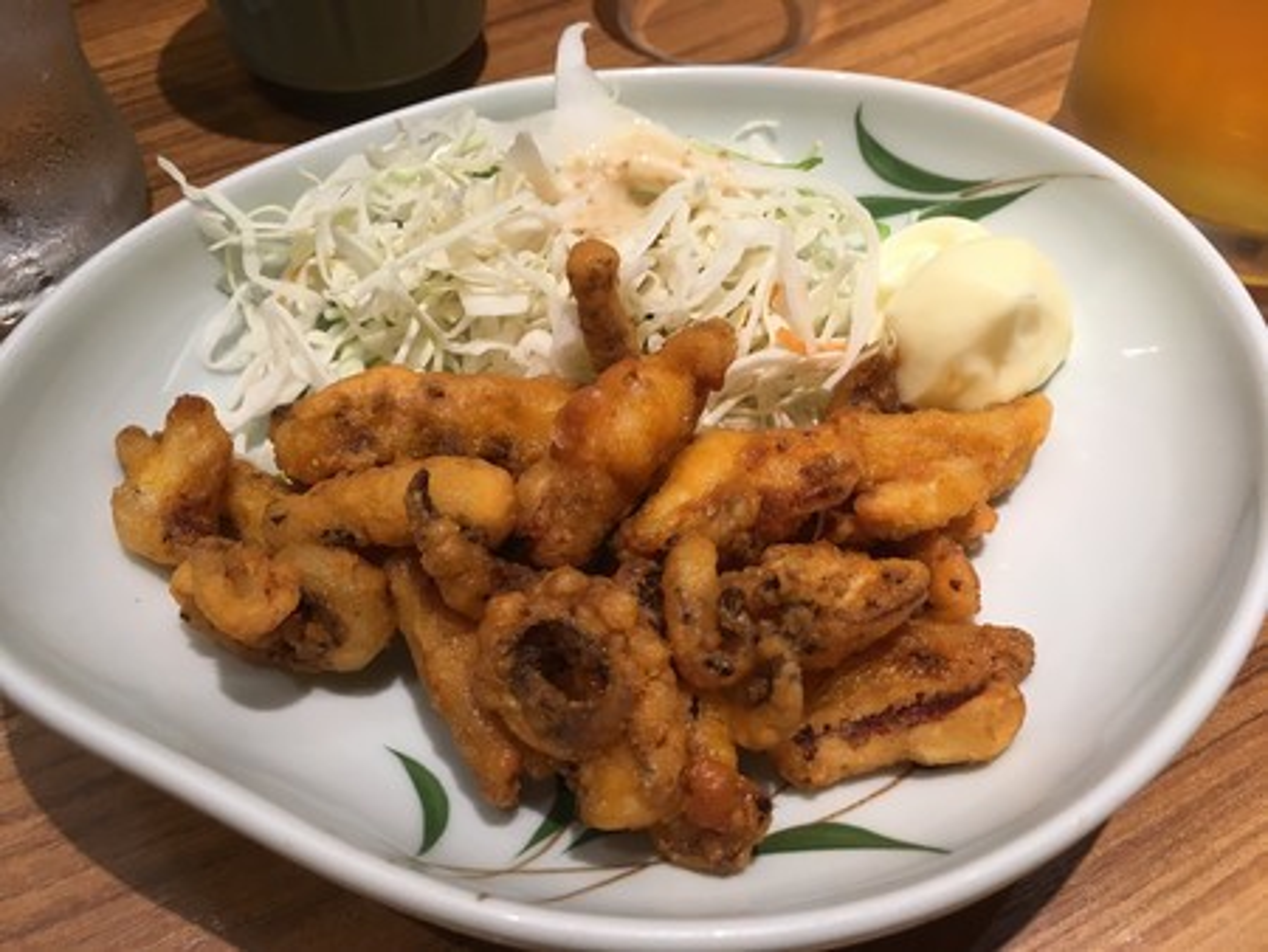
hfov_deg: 61.6
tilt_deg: -52.1
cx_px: 634
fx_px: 1063
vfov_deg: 48.3
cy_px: 476
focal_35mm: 29
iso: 25
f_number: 2.2
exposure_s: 1/30
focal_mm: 4.15
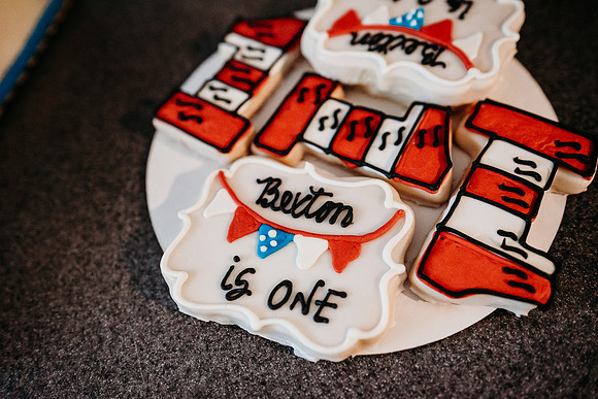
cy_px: 200
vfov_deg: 53.2
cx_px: 299
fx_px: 399
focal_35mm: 24
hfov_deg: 73.7
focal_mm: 24
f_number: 2.5
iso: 2500
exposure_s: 1/160
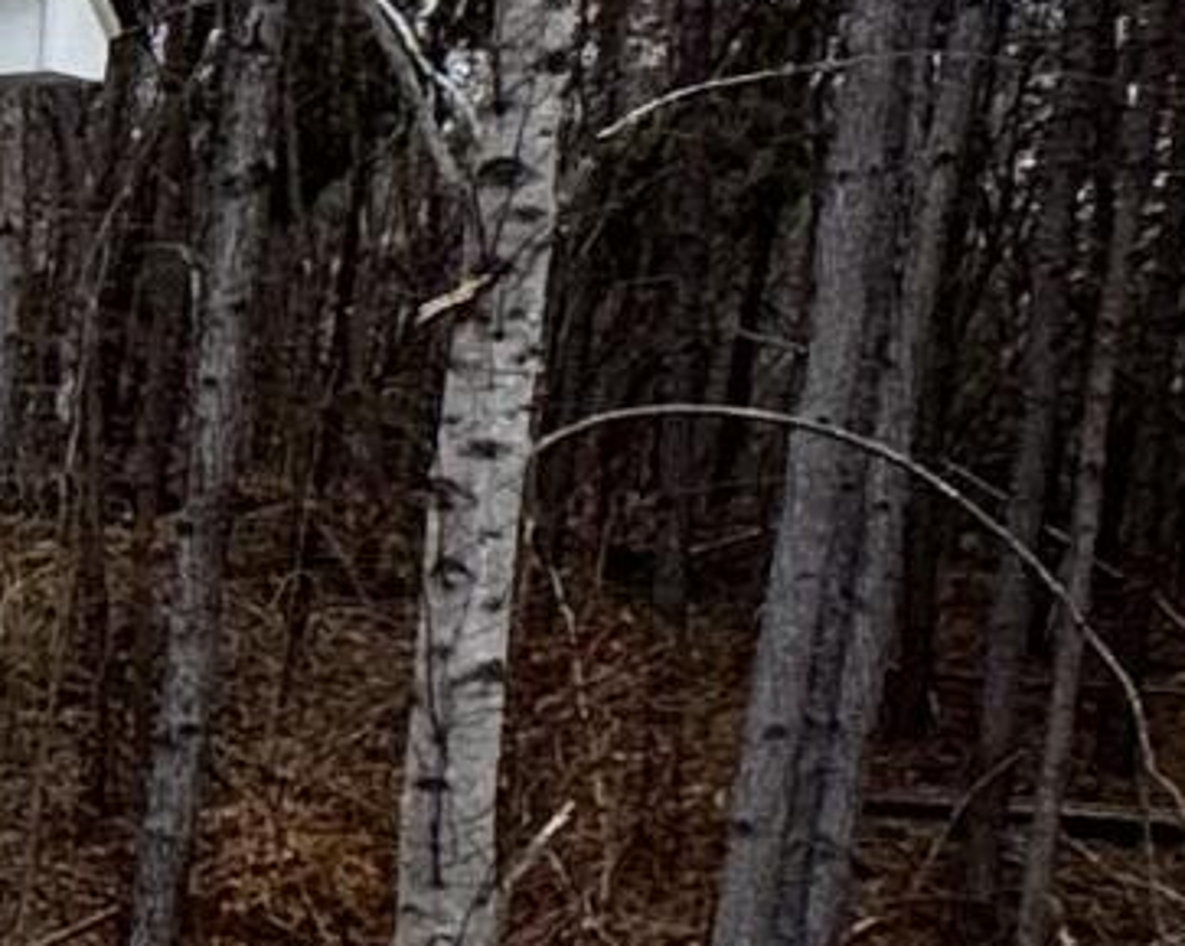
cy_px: 985
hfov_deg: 10.2
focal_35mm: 113
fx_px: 3961
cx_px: -2703
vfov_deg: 13.4
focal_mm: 2.22
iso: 50
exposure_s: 1/812
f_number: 2.2
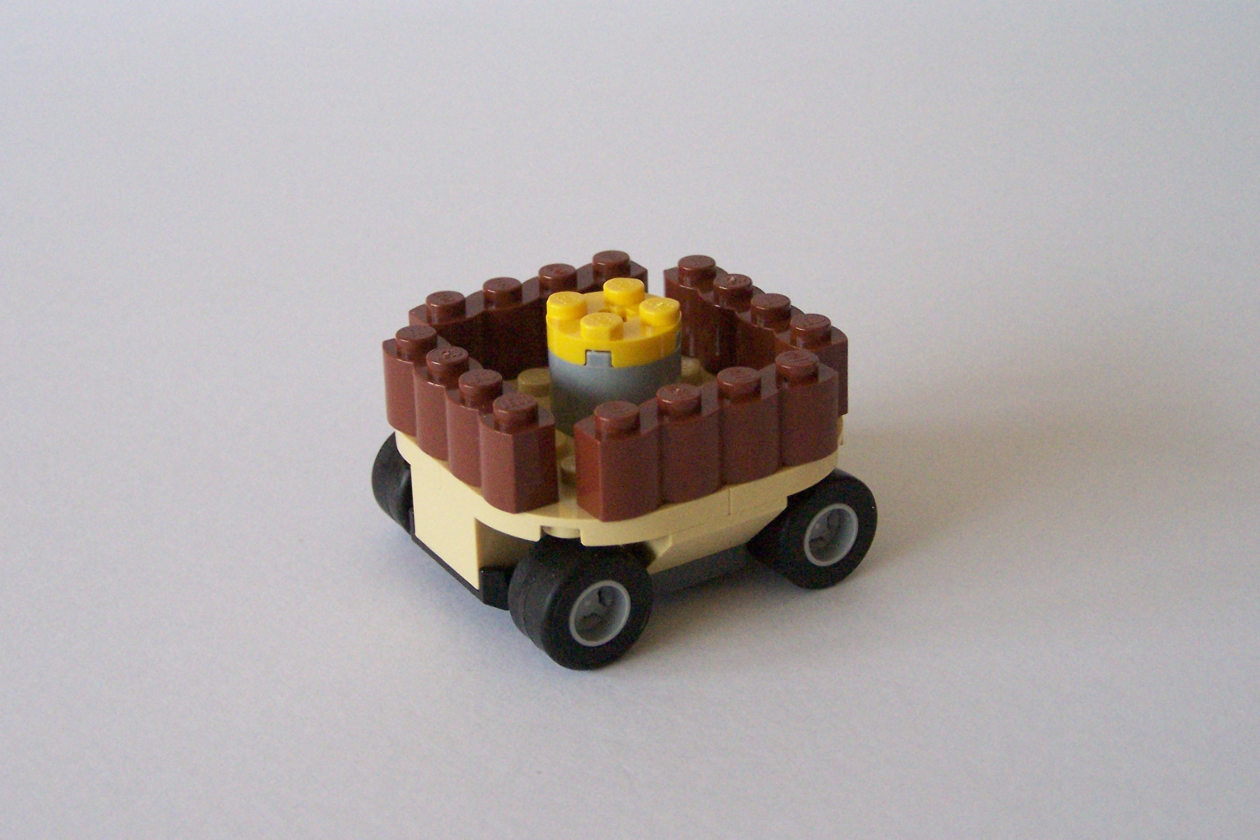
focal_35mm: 62
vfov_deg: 21.9
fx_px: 2170
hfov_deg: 32.4
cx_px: 635
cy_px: 367
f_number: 3.1
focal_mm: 9.8
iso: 400
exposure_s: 1/250
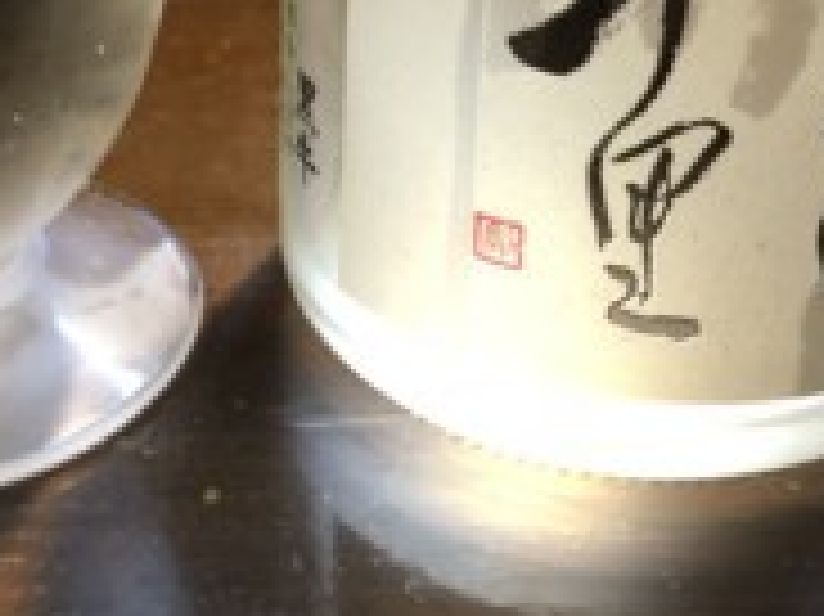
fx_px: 1641
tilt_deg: -24.5
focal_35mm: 69
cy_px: 31
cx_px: 270
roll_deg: -0.3
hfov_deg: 28.0
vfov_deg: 20.7
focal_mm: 4
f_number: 1.8
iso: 100
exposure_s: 1/10
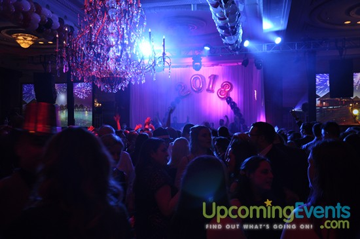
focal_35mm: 38
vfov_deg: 35.4
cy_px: 120
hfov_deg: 51.3
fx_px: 374
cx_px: 180
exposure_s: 1/20
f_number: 5
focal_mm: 25
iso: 400
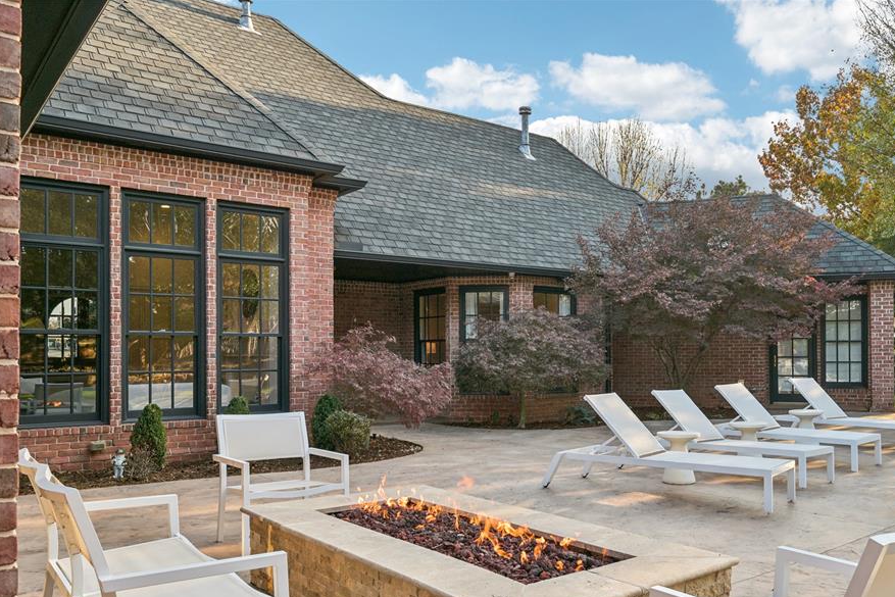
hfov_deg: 64.0
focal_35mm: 29
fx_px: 711
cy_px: 347
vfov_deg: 45.4
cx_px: 517
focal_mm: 24.5
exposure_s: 1/125
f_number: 9
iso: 100
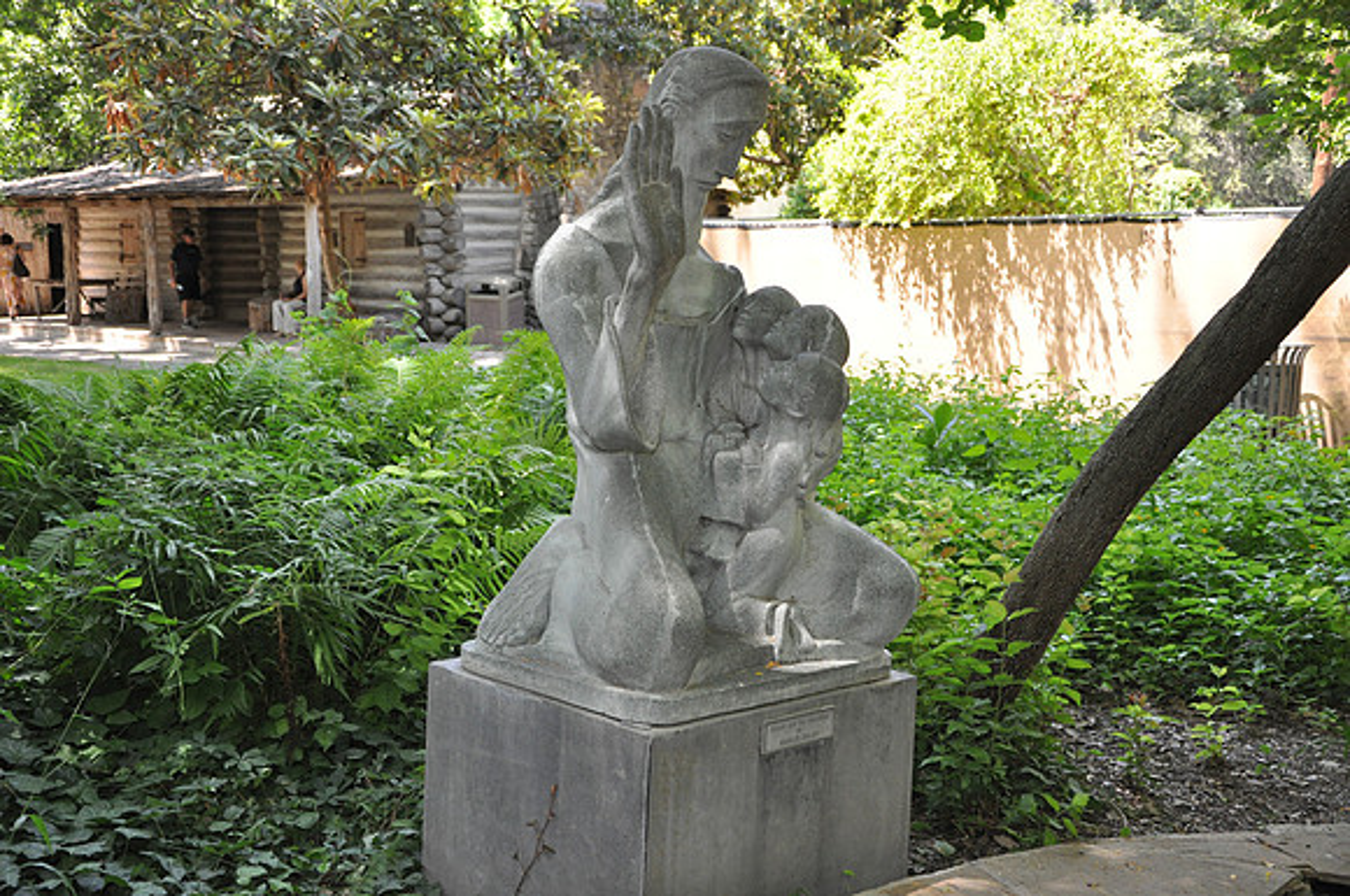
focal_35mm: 42
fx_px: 1573
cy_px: 448
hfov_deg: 46.5
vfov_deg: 31.8
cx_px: 675
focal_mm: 28
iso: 800
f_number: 4
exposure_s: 1/100
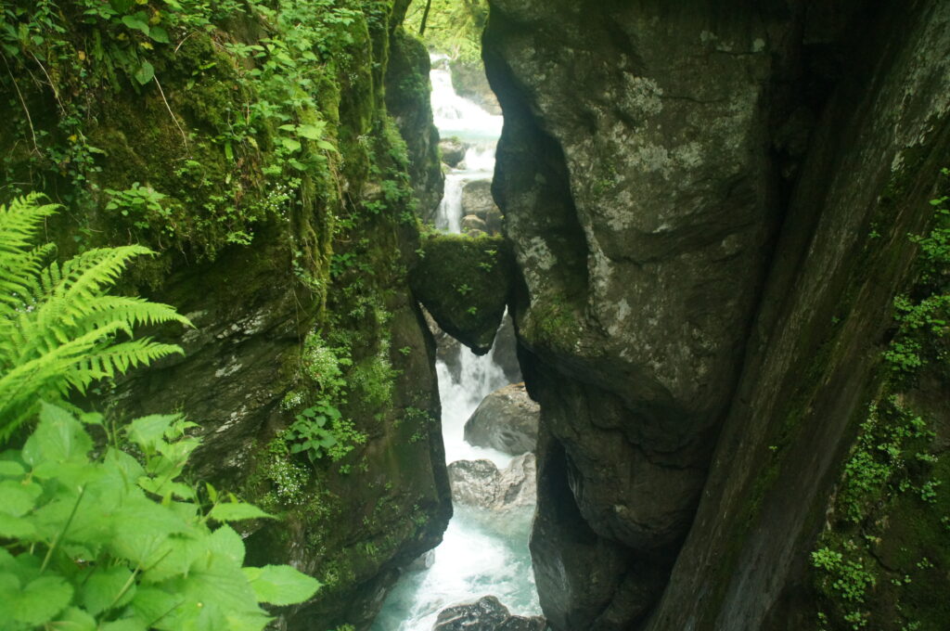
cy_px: 316
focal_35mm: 33
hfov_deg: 57.3
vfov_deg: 39.9
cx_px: 475
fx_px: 870
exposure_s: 1/40
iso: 1600
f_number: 3.5
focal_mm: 22
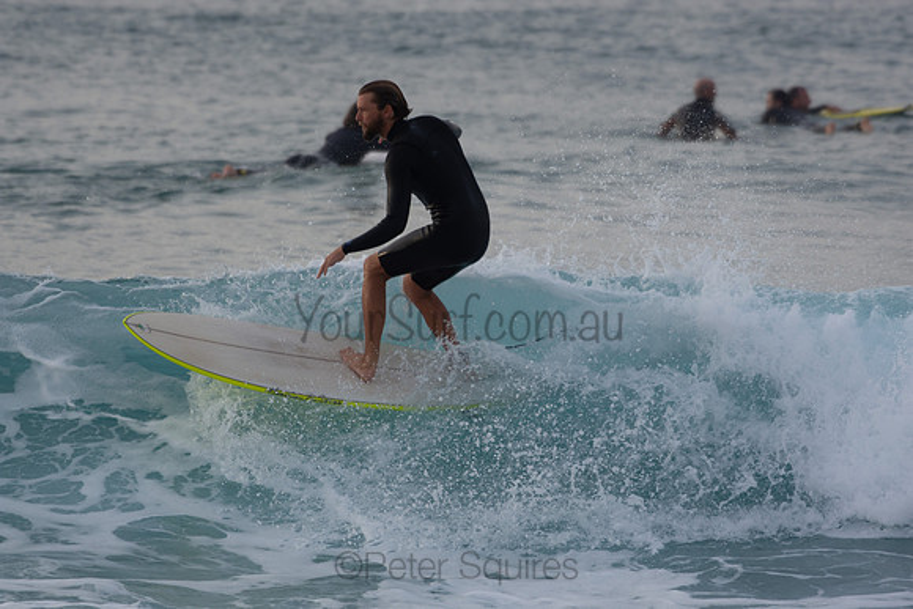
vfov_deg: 2.5
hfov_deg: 3.8
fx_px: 13698
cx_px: 456
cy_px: 304
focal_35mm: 540
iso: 220
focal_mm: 360
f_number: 5.6
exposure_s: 1/800
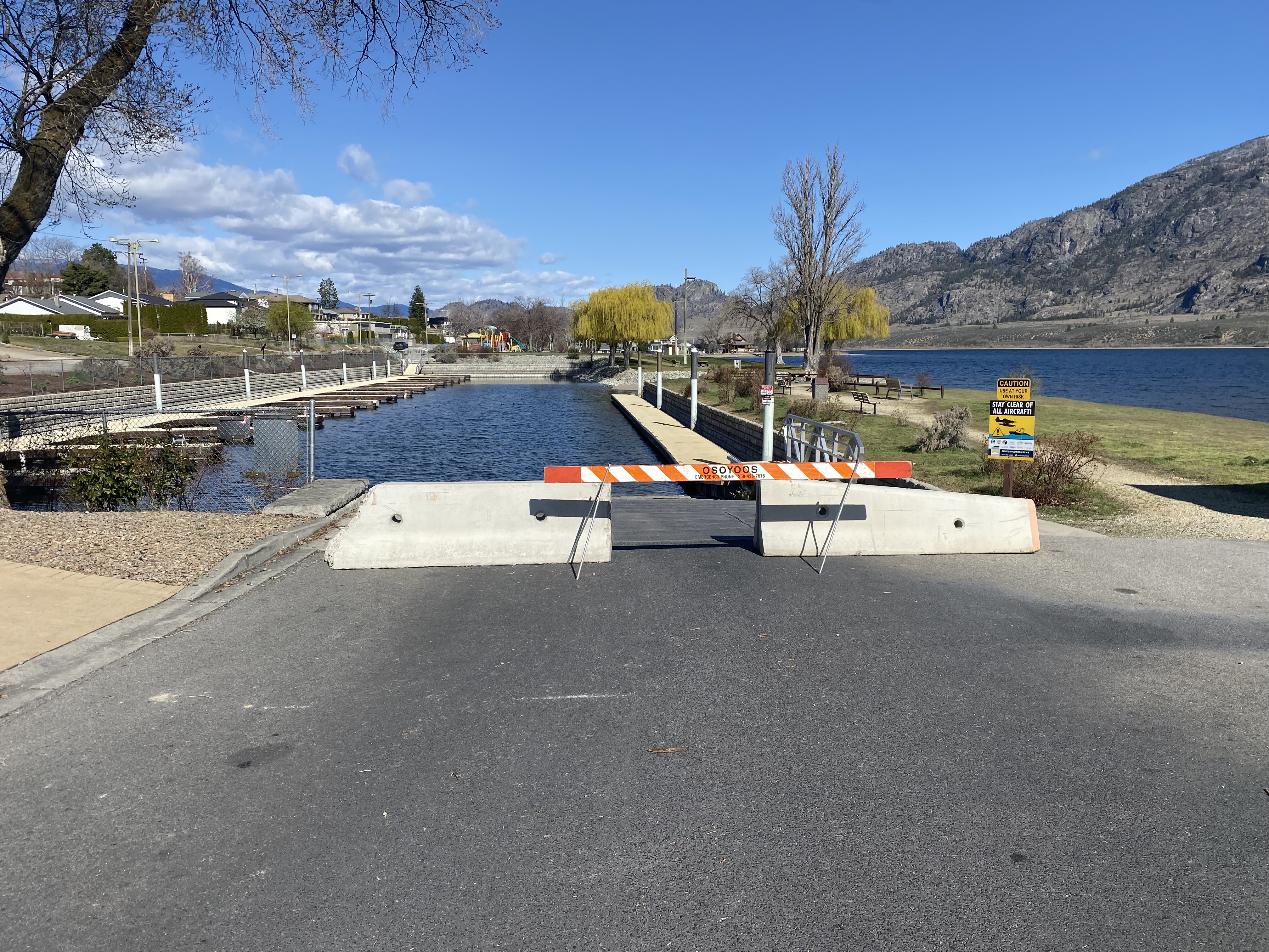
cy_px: 476
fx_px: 953
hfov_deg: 67.3
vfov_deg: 53.1
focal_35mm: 26
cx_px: 634
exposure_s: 1/4115
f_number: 1.8
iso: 32
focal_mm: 4.25
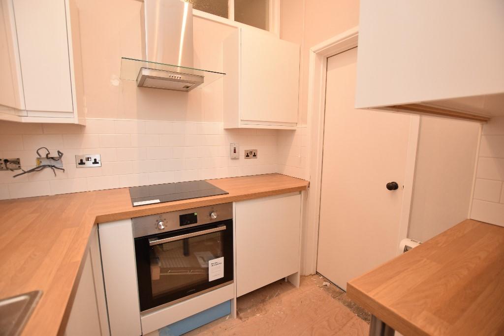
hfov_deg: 100.4
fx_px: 210
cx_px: 252
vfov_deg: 77.3
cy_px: 168
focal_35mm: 15
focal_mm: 10
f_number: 3.5
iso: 720
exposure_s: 1/125
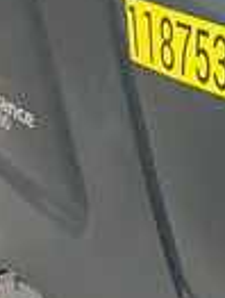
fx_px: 1251
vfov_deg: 13.5
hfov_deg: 9.6
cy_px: 217
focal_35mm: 145
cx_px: 455
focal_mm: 5.1
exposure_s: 1/60
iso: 125
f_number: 1.6
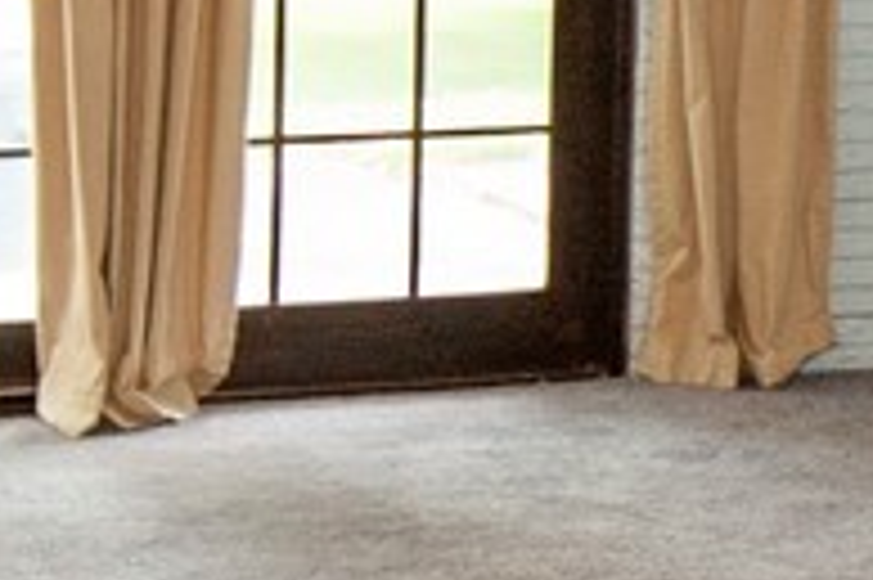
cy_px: 432
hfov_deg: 12.9
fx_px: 3659
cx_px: 1280
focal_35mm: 151
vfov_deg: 9.1
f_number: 4
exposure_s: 1/60
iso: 400
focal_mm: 18
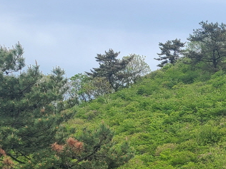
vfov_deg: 16.7
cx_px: 276
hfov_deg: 21.3
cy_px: 193
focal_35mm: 85
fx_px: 555
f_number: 1.8
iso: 40
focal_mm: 5.4
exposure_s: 1/1279
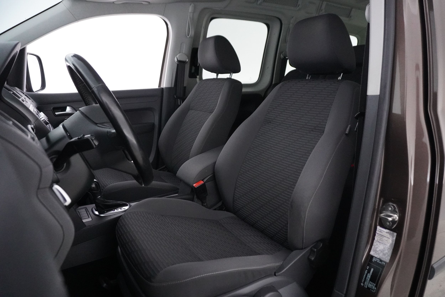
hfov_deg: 73.7
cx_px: 222
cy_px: 148
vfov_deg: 53.1
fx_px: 297
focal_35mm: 24
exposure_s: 1/100
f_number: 3.5
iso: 6400
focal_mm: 16
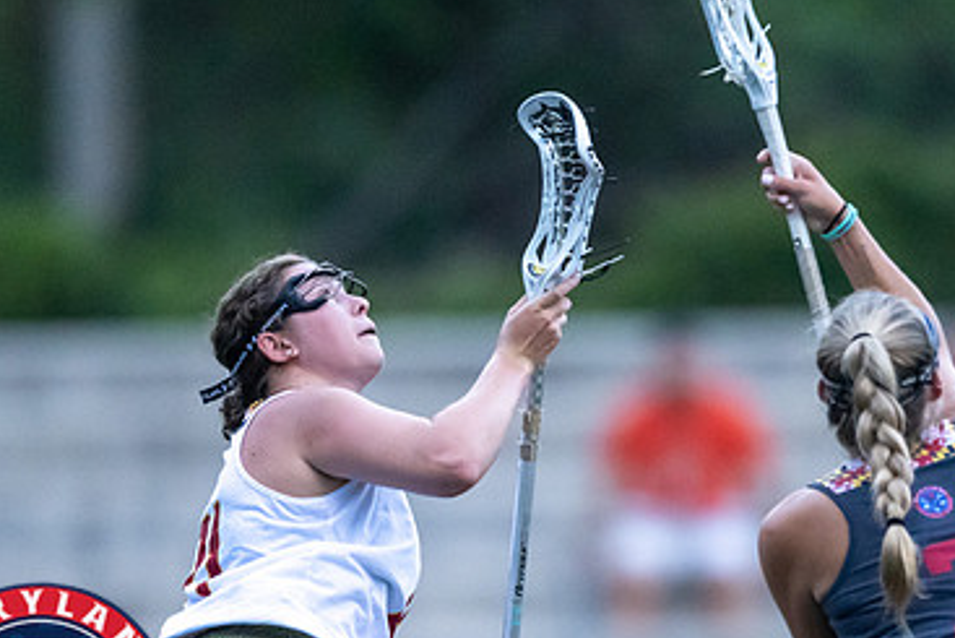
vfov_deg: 1.5
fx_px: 24175
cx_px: 506
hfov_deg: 2.3
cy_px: 551
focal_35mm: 911
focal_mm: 400
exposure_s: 1/1000
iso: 7200
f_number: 2.8
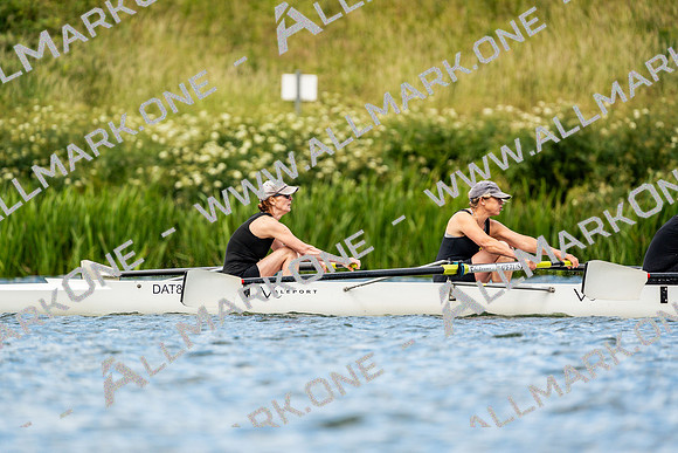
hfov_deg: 3.4
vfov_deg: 2.3
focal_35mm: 600
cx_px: 339
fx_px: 11302
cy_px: 226
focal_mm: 600
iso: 400
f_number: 6.3
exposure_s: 1/2000
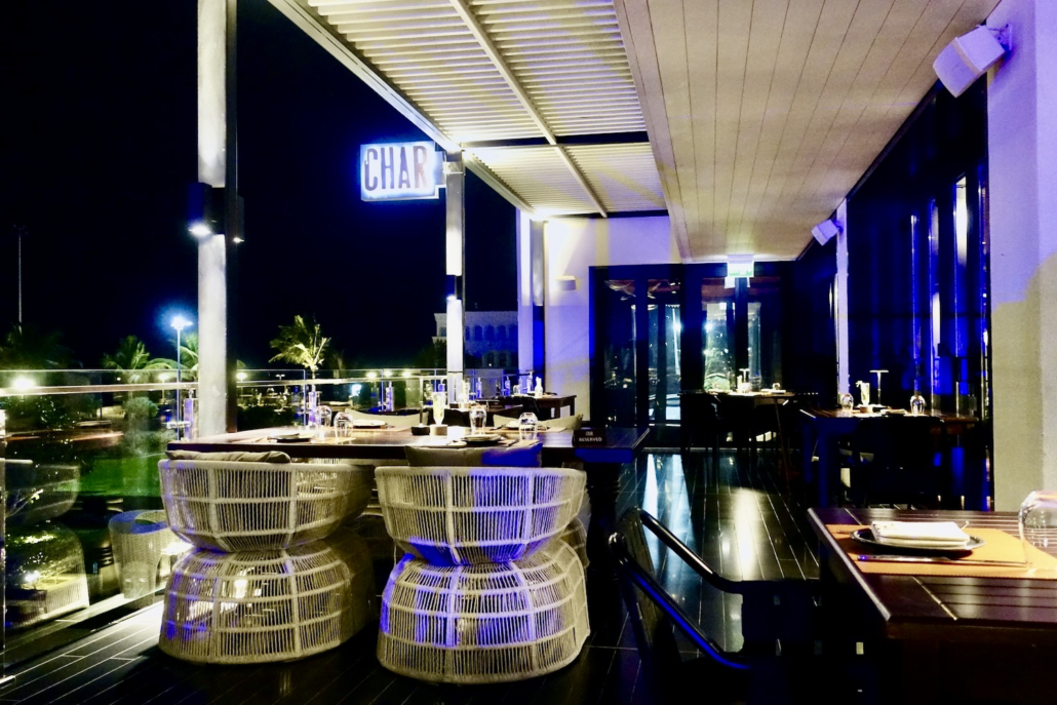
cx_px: 528
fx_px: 910
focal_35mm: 31
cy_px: 352
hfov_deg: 60.3
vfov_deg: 42.3
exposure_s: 1/15
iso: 3200
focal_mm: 11.22
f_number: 2.5
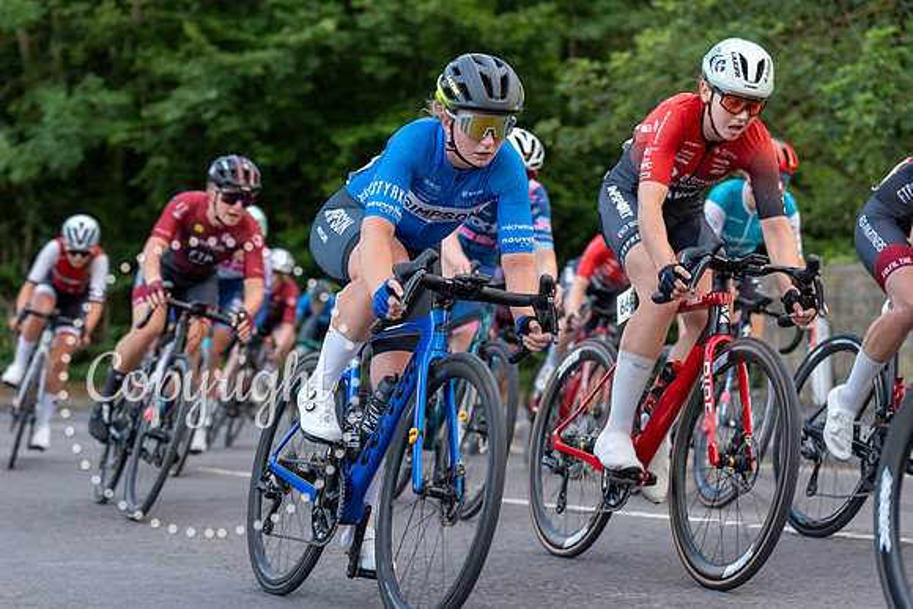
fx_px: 2156
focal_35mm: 85
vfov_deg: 16.1
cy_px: 268
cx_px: 403
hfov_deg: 23.9
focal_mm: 76
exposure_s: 1/500
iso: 800
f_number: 3.2
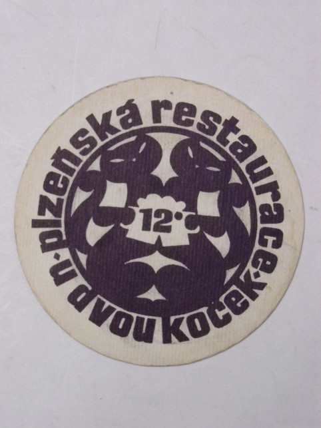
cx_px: 160
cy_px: 214
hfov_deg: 14.6
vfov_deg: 19.5
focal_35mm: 101
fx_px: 1249
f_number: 5.3
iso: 800
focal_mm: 17.9
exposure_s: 1/60
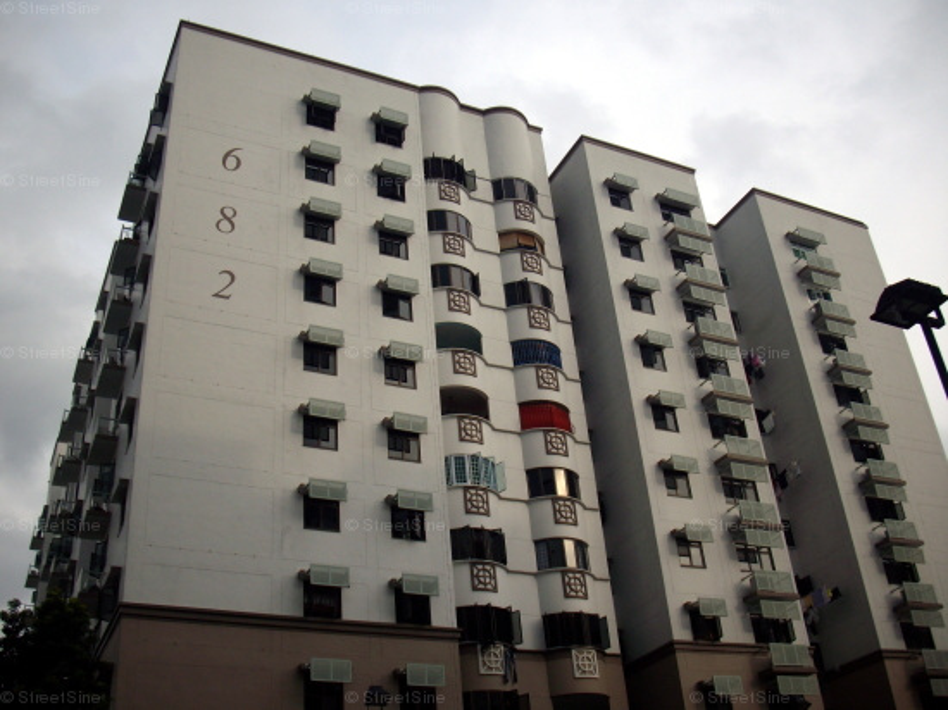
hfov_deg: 50.2
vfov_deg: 38.6
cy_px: 355
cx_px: 474
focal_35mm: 37
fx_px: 1013
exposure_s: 1/250
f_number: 5.6
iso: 80
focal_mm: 6.2
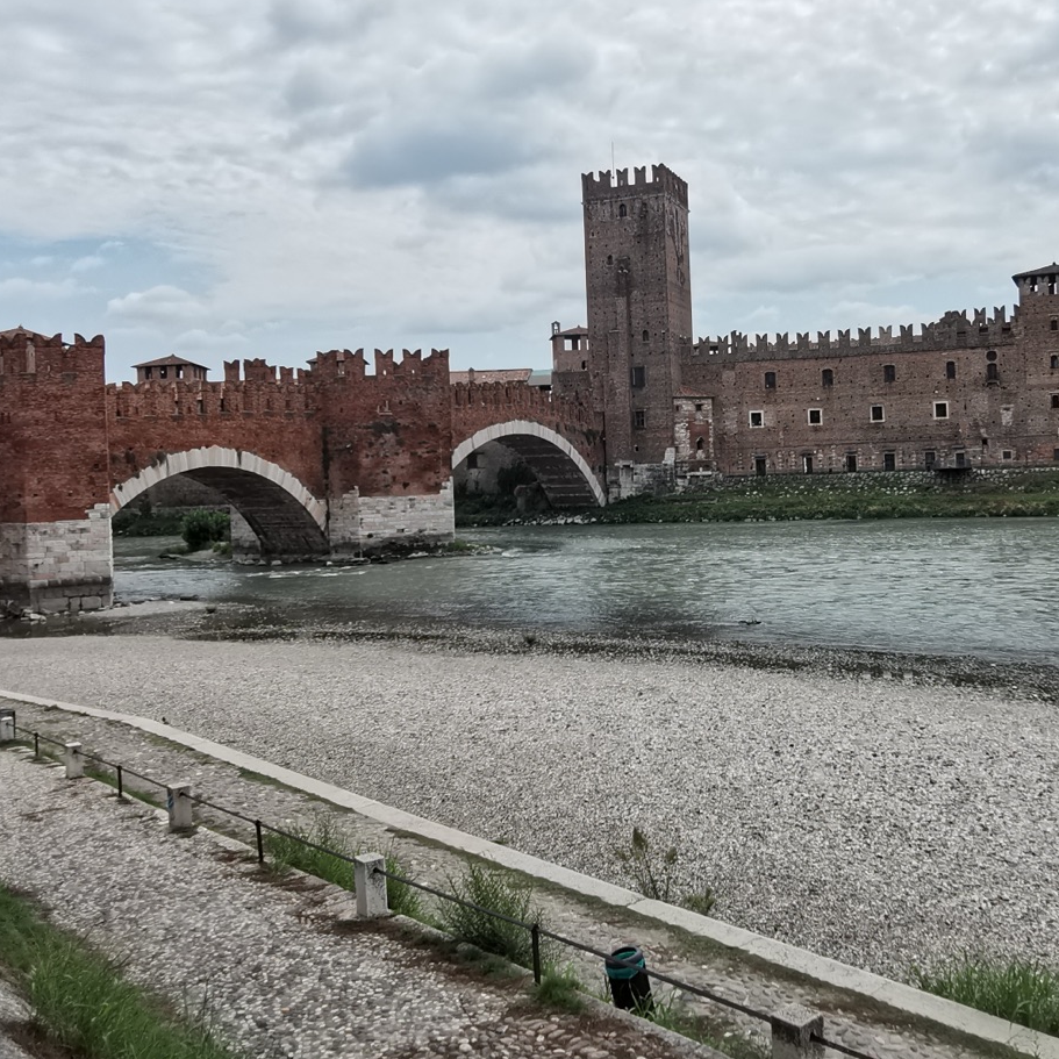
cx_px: 608
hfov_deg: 49.6
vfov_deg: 49.7
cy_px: 475
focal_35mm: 33
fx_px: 1142
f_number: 2.2
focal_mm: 2.23
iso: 50
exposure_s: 1/3096
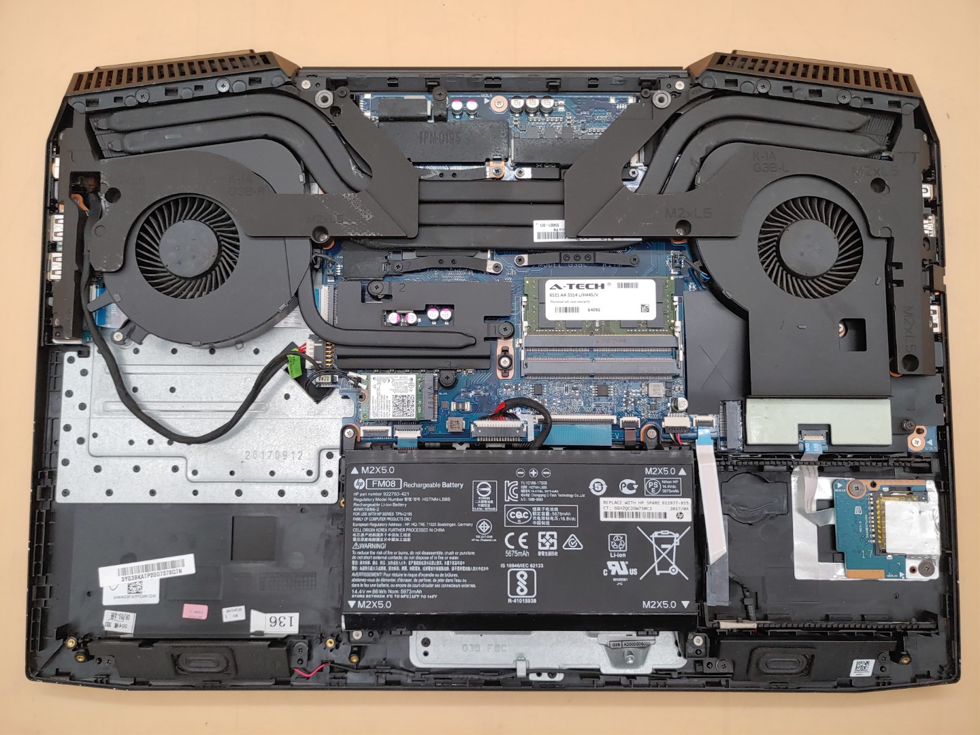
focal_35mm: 26
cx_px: 490
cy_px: 368
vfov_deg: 53.1
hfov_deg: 67.3
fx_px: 736
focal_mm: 4.36
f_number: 1.8
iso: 100
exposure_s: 1/120
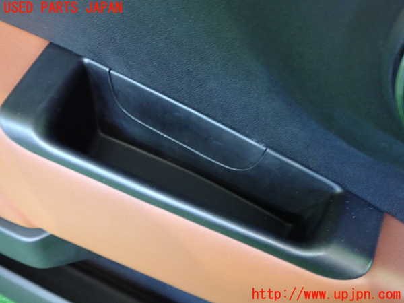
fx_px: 350
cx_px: 202
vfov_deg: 46.8
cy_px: 152
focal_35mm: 30
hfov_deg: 60.0
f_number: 2.3
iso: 800
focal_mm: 5.4
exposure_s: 1/13
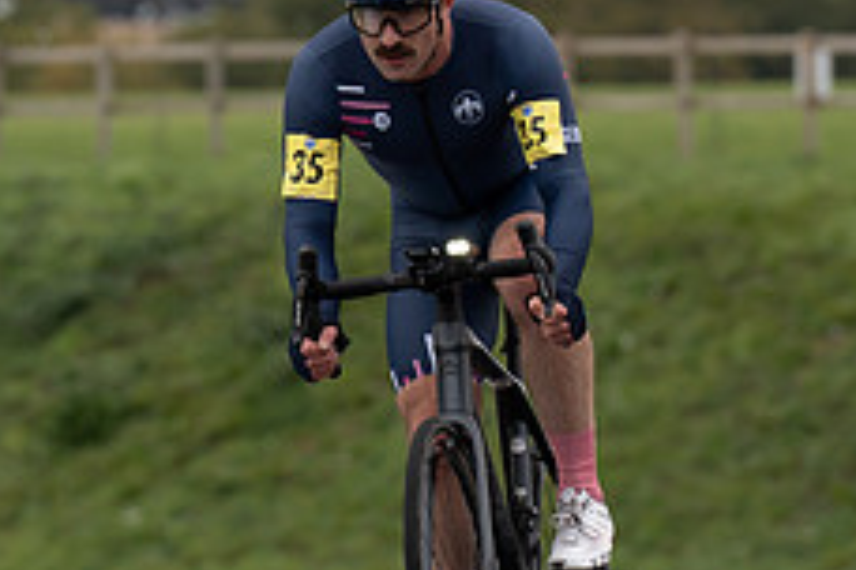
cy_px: 432
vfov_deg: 2.0
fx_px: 16001
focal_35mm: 673
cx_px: 415
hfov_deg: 3.1
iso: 250
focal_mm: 182
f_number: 4.5
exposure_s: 1/800
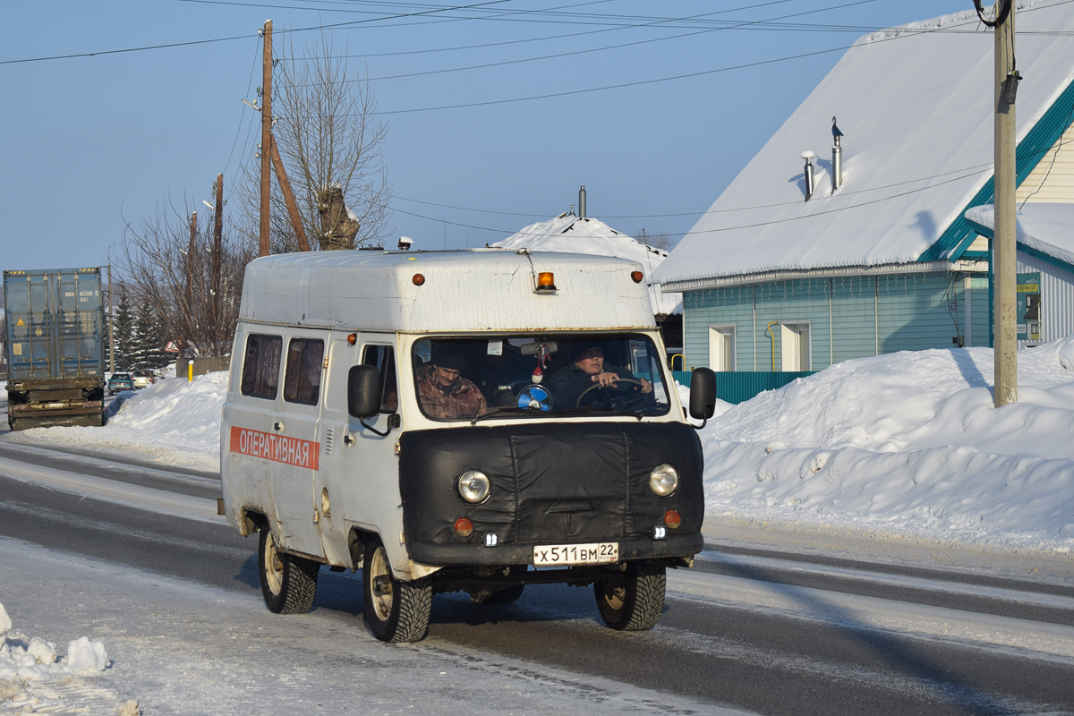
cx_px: 537
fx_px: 2461
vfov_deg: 16.6
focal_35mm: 82
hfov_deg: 24.6
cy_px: 358
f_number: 5.6
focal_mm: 55
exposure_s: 1/800
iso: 100
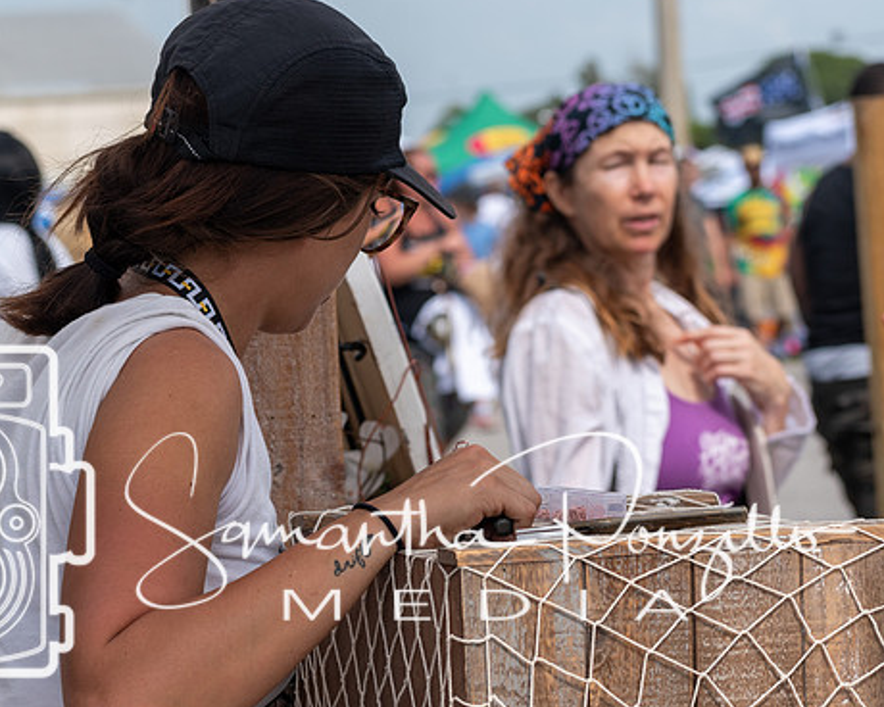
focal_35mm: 151
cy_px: 358
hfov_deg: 12.8
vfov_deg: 10.2
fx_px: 3951
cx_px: 369
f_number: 7.1
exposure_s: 1/800
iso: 200
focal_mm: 85
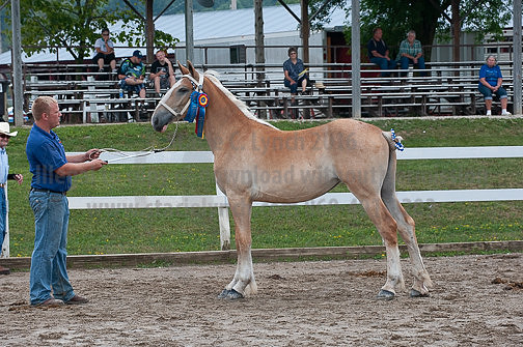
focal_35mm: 140
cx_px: 262
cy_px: 174
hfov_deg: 14.7
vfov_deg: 9.8
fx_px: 2032
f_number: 5.6
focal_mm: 140
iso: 1600
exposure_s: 1/1250
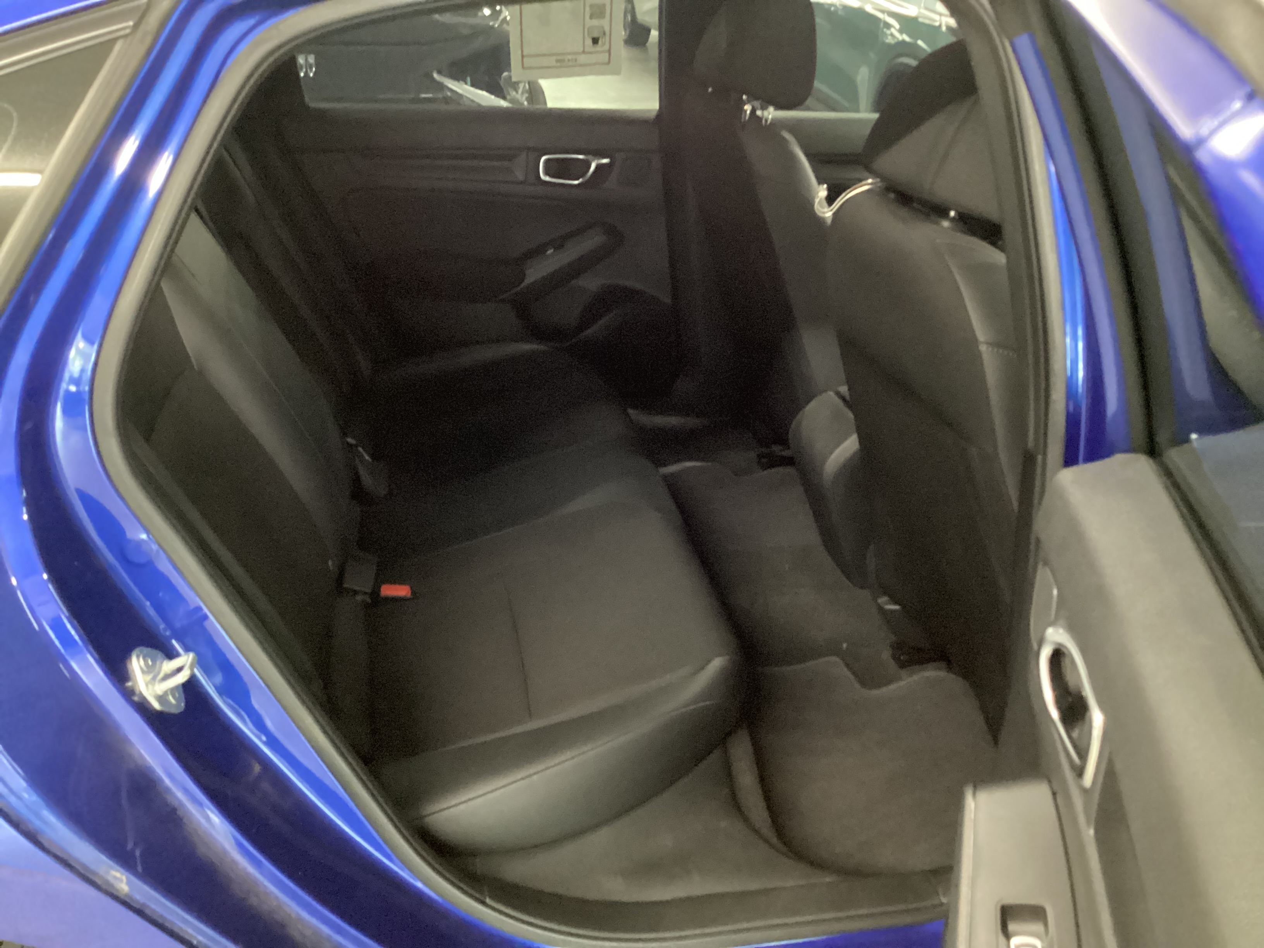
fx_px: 1132
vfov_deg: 45.4
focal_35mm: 31
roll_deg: -1.9
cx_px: 632
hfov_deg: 58.4
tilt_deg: -27.9
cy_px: 474
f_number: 2.4
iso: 800
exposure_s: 1/17
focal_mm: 3.3
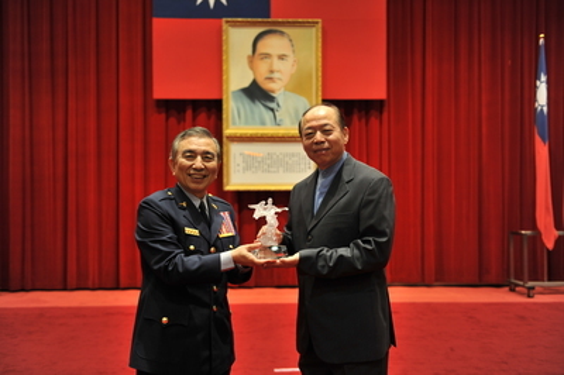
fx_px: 595
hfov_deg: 50.7
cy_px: 188
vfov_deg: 35.0
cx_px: 282
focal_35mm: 38
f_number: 2.8
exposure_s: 1/125
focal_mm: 38
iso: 450
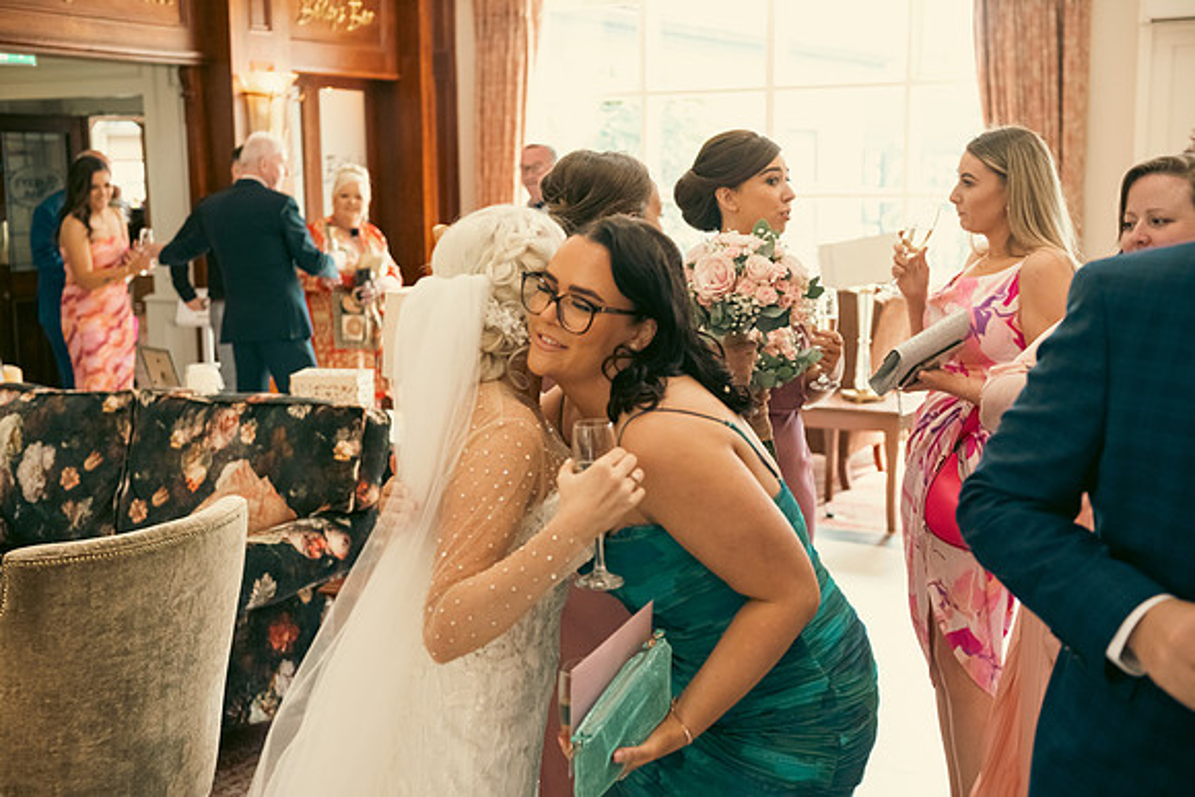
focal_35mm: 48
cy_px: 398
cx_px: 598
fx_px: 1594
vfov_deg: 28.1
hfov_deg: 41.1
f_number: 3.5
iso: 1000
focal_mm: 48
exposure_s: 1/160
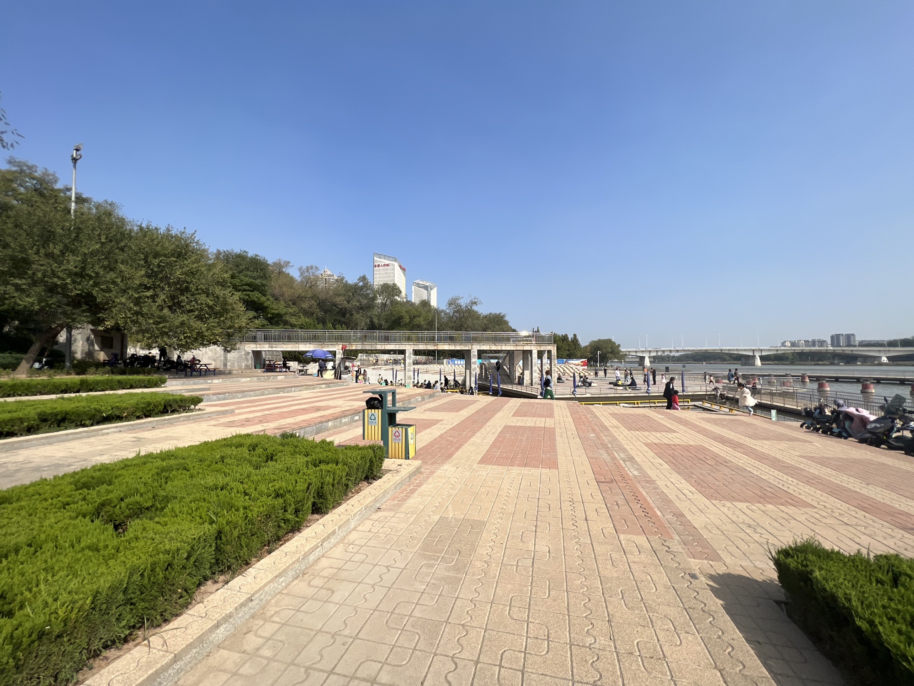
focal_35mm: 13
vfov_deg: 89.9
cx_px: 457
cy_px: 343
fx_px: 343
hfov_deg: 106.2
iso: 32
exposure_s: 1/2597
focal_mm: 1.57
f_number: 1.8
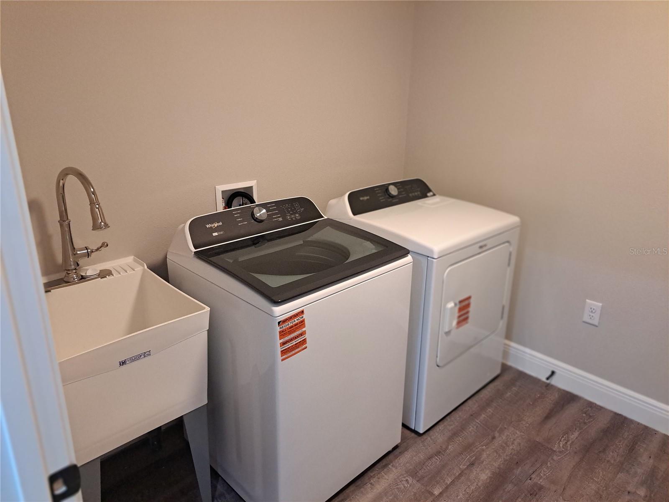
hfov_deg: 71.6
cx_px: 334
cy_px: 251
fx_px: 464
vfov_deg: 56.8
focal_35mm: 24
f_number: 1.8
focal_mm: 5.23
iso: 250
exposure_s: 1/60
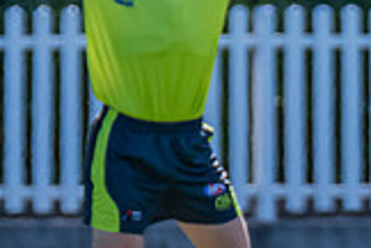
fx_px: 23897
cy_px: 186
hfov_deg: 0.9
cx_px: 707
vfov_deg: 0.6
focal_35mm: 2319
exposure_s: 1/1250
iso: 800
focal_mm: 460
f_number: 10
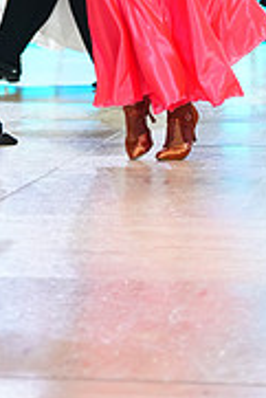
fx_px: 2478
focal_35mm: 224
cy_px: -108
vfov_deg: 9.0
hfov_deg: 6.1
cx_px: 104
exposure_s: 1/320
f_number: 4
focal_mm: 70
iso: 2500
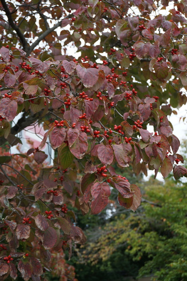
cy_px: 140
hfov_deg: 27.2
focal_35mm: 50
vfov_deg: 40.0
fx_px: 386
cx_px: 94
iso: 100
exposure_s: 1/80
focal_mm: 33
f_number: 5.6
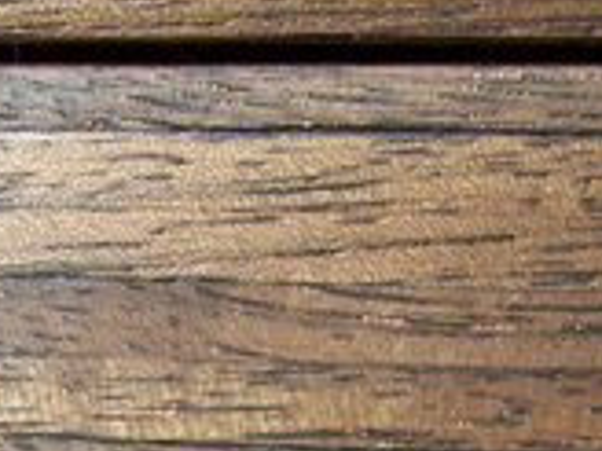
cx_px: 180
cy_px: 579
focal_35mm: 152
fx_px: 2643
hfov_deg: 13.0
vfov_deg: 9.6
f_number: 3.4
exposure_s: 1/30
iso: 100
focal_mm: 8
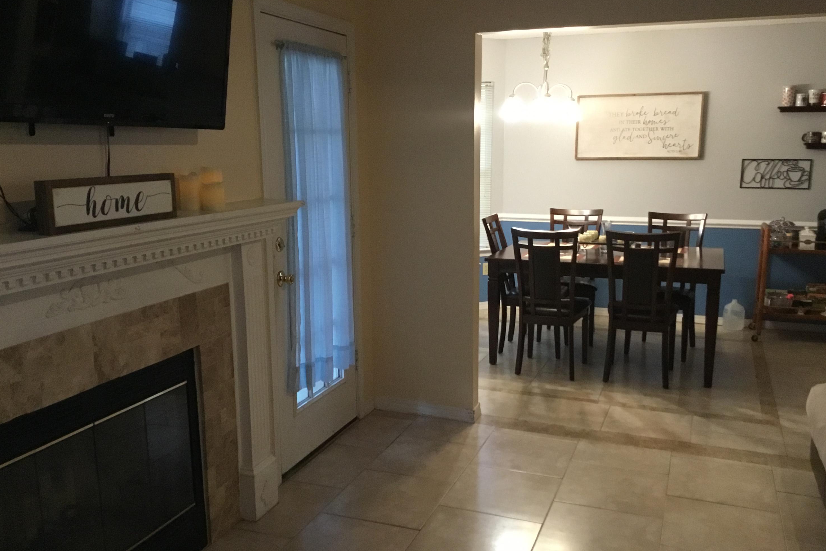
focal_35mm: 33
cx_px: 417
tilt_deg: -11.7
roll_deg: -0.3
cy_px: 287
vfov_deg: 40.0
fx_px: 757
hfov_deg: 57.2
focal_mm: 3.3
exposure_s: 1/20
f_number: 2.4
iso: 200
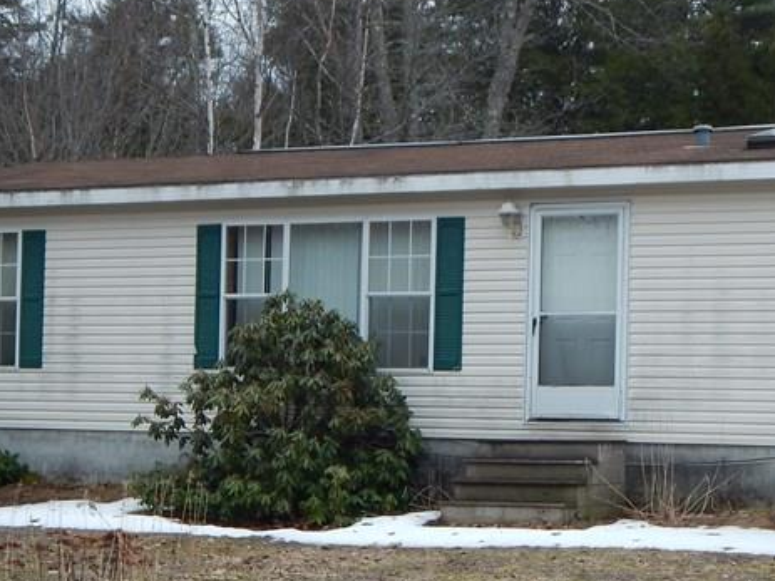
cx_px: 529
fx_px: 1880
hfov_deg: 23.2
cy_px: 430
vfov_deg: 17.5
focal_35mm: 84
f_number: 3.4
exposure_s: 1/500
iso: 125
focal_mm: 6.8
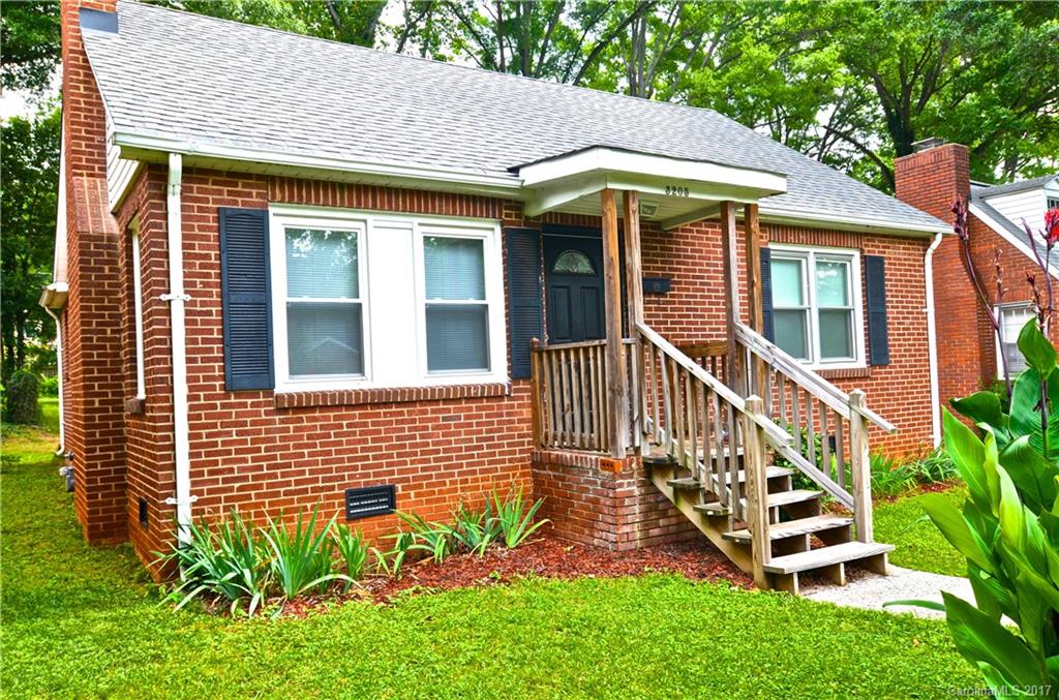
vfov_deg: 45.4
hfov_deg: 64.7
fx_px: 836
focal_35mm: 28
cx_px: 530
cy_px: 350
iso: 200
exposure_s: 1/200
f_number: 7.1
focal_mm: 19
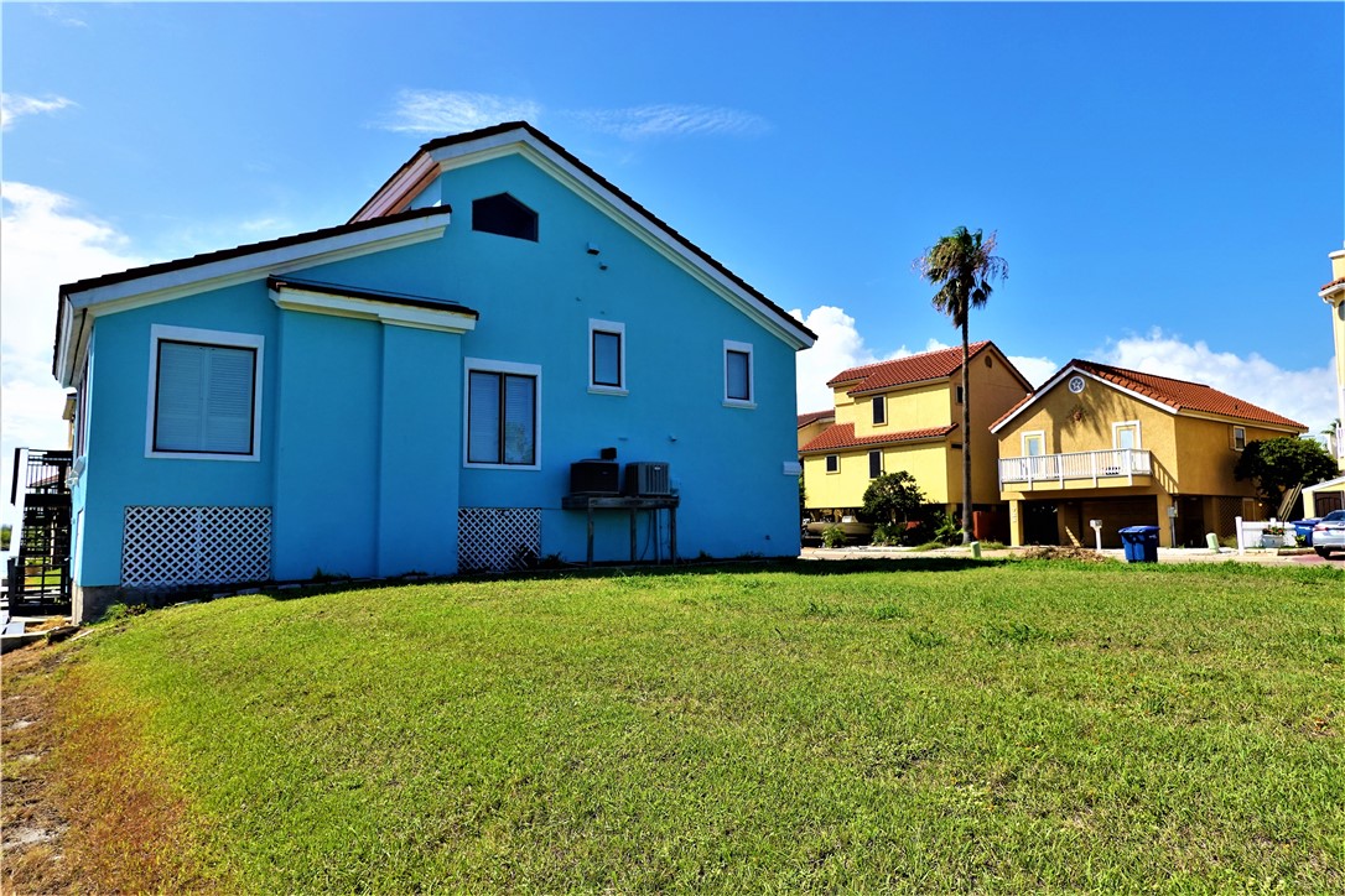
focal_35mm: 24
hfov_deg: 73.7
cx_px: 672
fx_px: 897
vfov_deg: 53.1
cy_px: 448
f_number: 4.5
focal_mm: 9
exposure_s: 1/1000
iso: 100
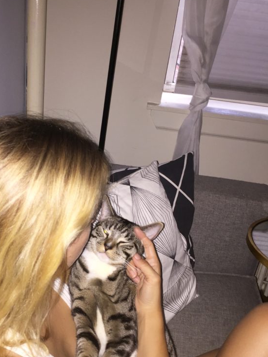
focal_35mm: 37
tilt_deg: -28.6
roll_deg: -6.9
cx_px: 103
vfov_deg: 49.8
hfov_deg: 38.5
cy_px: 213
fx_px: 382
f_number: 2.2
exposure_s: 1/16
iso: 50
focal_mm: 4.15
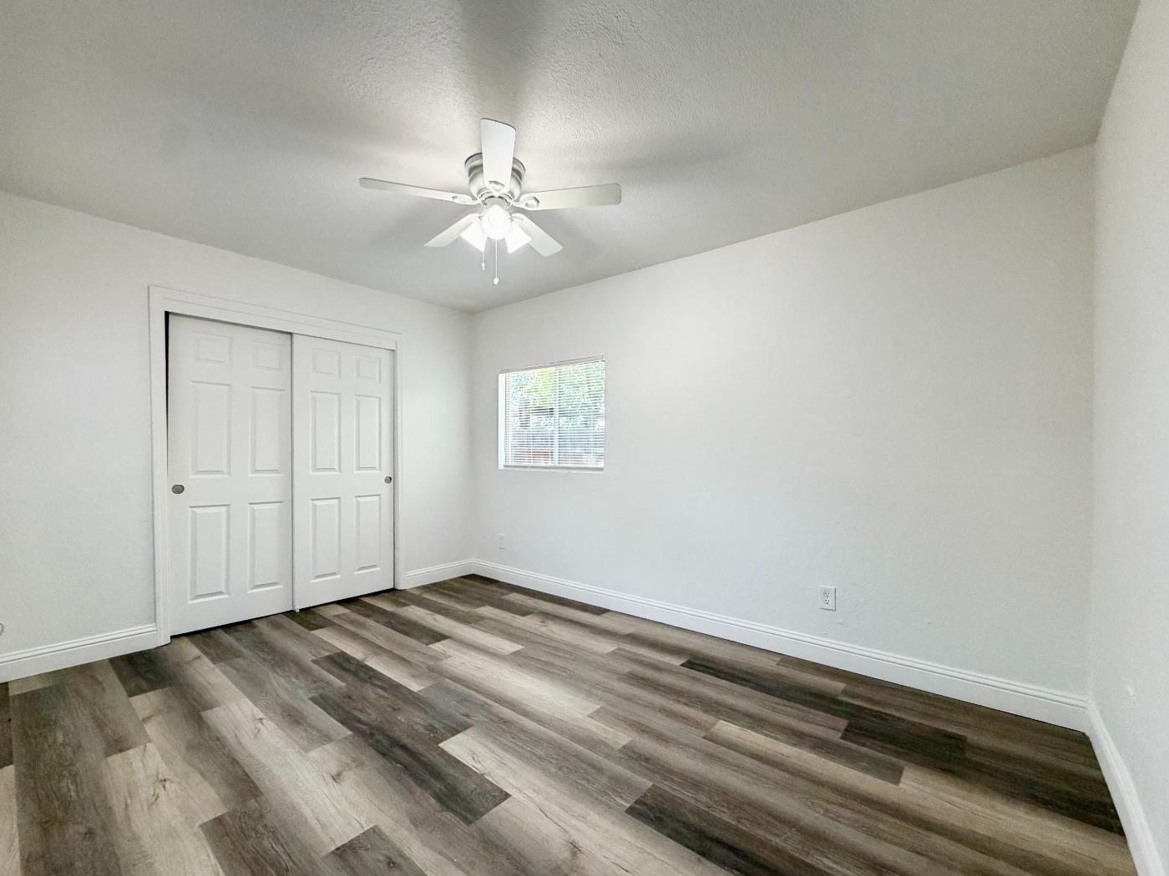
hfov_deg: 98.2
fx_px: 507
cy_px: 456
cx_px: 580
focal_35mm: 15
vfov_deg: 81.7
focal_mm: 2.22
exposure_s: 1/120
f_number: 2.2
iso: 250
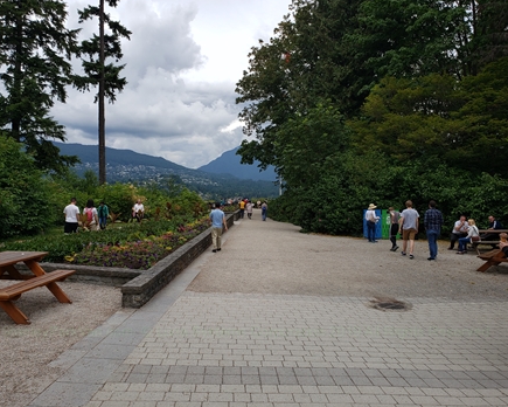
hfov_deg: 62.2
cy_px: 200
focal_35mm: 28
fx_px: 421
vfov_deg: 51.5
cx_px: 246
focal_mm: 4.3
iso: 50
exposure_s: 1/1951
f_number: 2.4
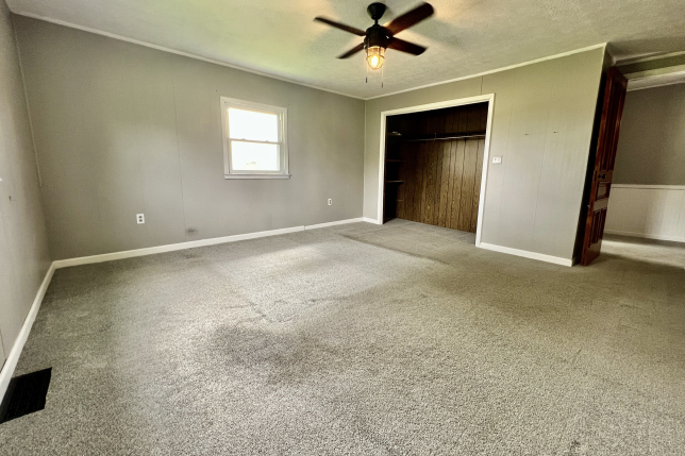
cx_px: 341
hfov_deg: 104.3
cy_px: 217
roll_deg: -0.7
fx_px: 266
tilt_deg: -10.1
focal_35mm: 14
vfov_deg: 81.1
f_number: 1.8
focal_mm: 1.57
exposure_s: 1/120
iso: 200
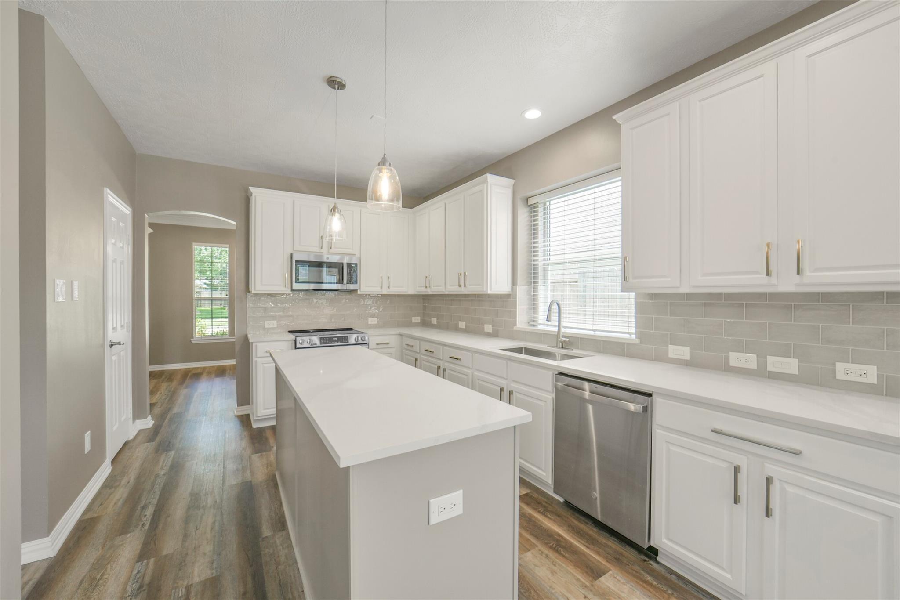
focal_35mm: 14
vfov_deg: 81.2
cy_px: 300
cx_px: 450
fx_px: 350
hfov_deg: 104.2
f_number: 10
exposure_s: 1/30
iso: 500
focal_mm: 14
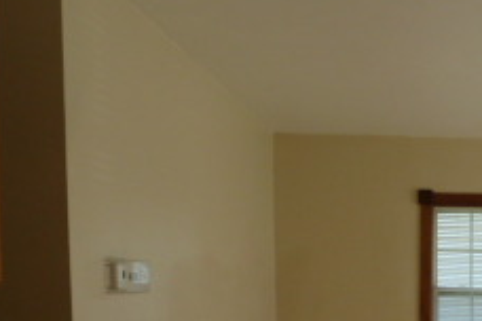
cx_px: 550
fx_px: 977
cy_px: 422
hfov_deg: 25.4
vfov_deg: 17.5
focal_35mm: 73
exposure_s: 1/60
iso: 80
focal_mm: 4.1
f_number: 3.3
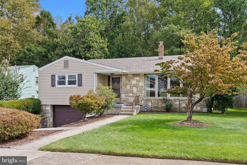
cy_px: 82
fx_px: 206
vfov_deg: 43.6
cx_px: 124
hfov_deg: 61.9
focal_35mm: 30
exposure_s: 1/125
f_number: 11
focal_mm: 30
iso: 400
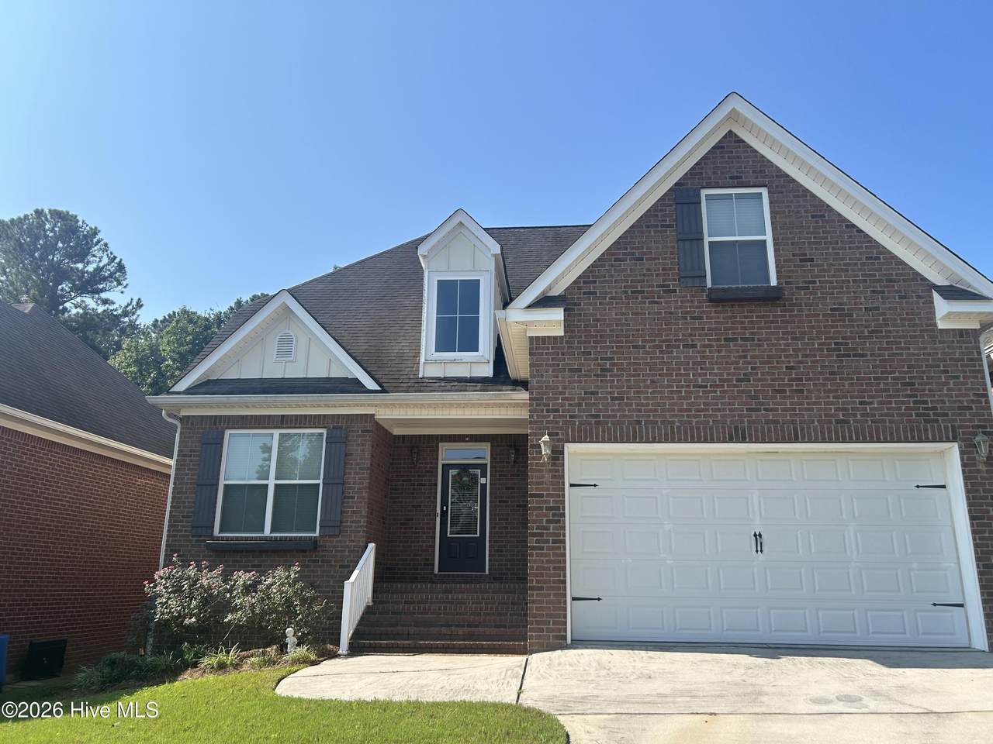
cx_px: 496
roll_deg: -0.2
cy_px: 372
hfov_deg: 67.3
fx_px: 746
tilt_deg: +15.3
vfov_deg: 53.1
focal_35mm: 26
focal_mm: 5.7
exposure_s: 1/3077
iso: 50
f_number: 1.5
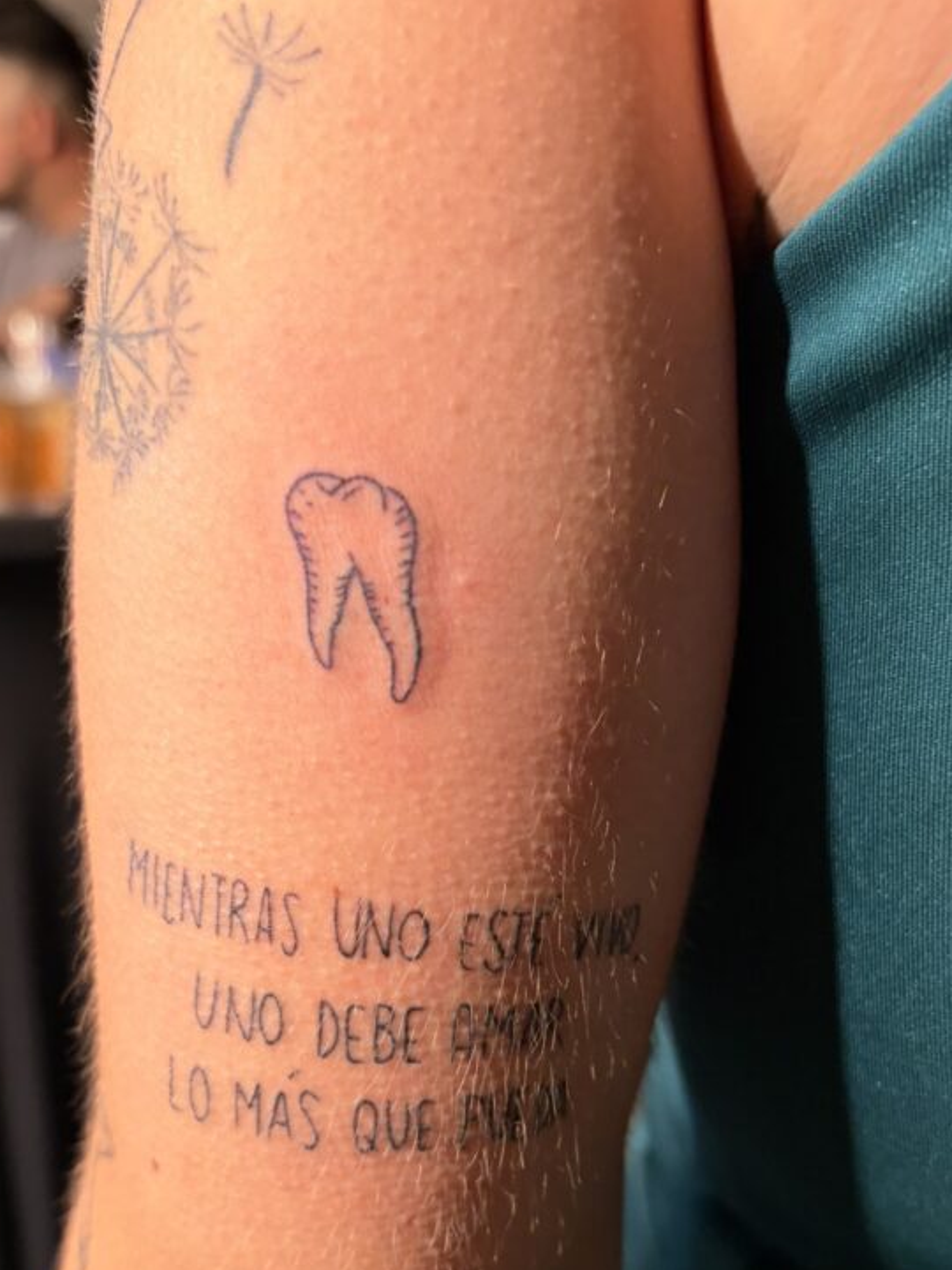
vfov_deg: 49.5
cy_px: 813
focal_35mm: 37
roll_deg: -0.8
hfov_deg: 38.6
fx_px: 1357
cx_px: 536
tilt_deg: -17.4
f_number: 1.6
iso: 250
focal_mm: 5.96
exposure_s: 1/50
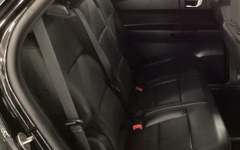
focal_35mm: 55
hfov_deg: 36.2
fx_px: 360
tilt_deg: -21.7
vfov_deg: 23.5
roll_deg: +0.7
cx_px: 175
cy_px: 63
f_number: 2.4
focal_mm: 3.3
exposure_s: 1/17
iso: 800
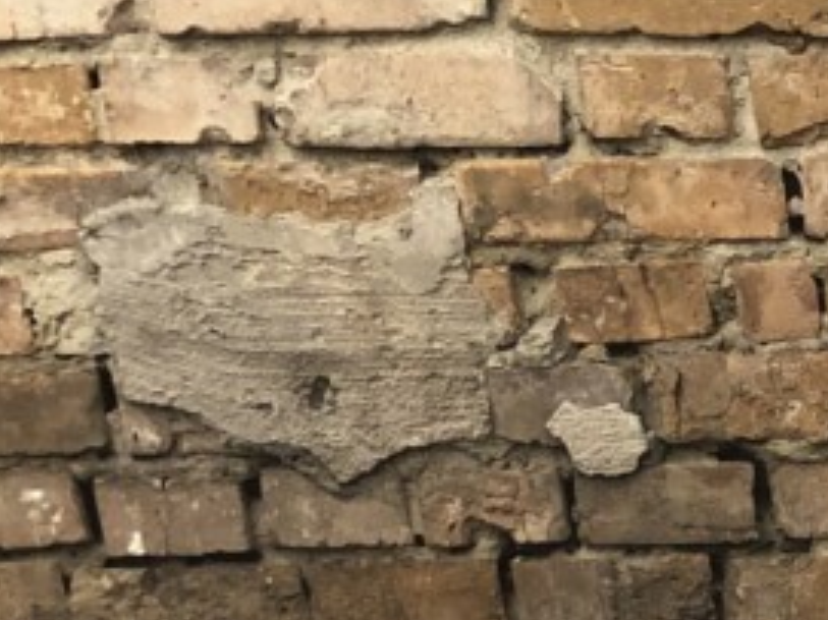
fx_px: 2965
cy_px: 528
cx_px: 1619
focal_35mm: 124
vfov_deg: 11.9
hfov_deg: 13.7
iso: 64
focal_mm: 4
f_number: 1.8
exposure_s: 1/17
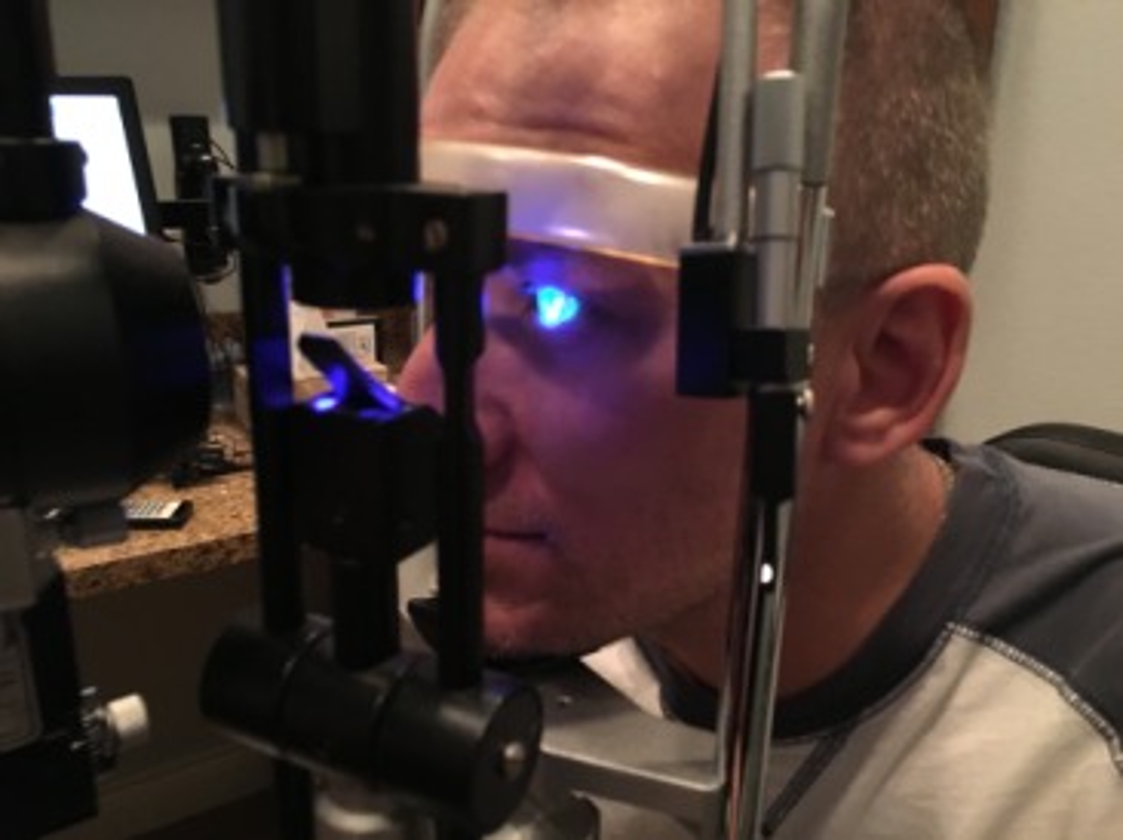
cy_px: 420
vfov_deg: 48.2
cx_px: 562
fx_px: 940
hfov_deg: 61.7
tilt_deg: -17.1
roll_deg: -1.2
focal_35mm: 29
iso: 400
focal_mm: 4.15
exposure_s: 1/15
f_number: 2.2
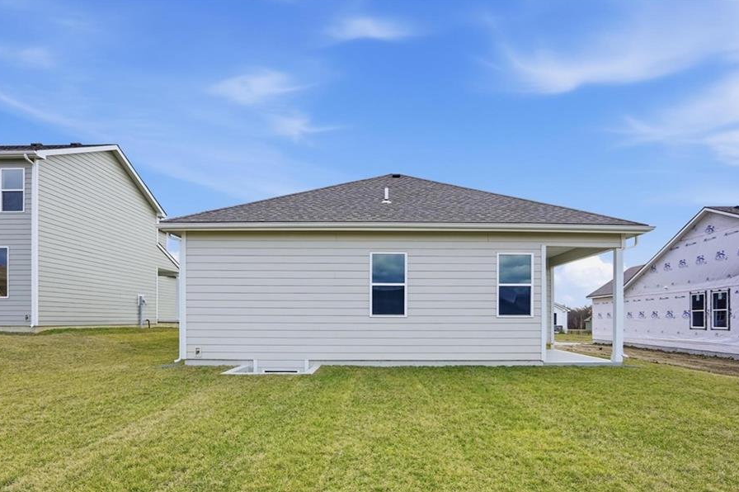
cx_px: 386
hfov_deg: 93.2
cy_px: 276
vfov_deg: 70.0
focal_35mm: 17
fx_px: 349
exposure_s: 1/8000
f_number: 8
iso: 1000
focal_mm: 14.9
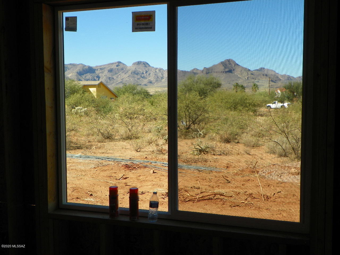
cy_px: 128
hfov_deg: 43.9
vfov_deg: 33.6
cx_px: 170
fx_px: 422
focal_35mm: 43
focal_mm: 7.6
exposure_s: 1/250
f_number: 4
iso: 64
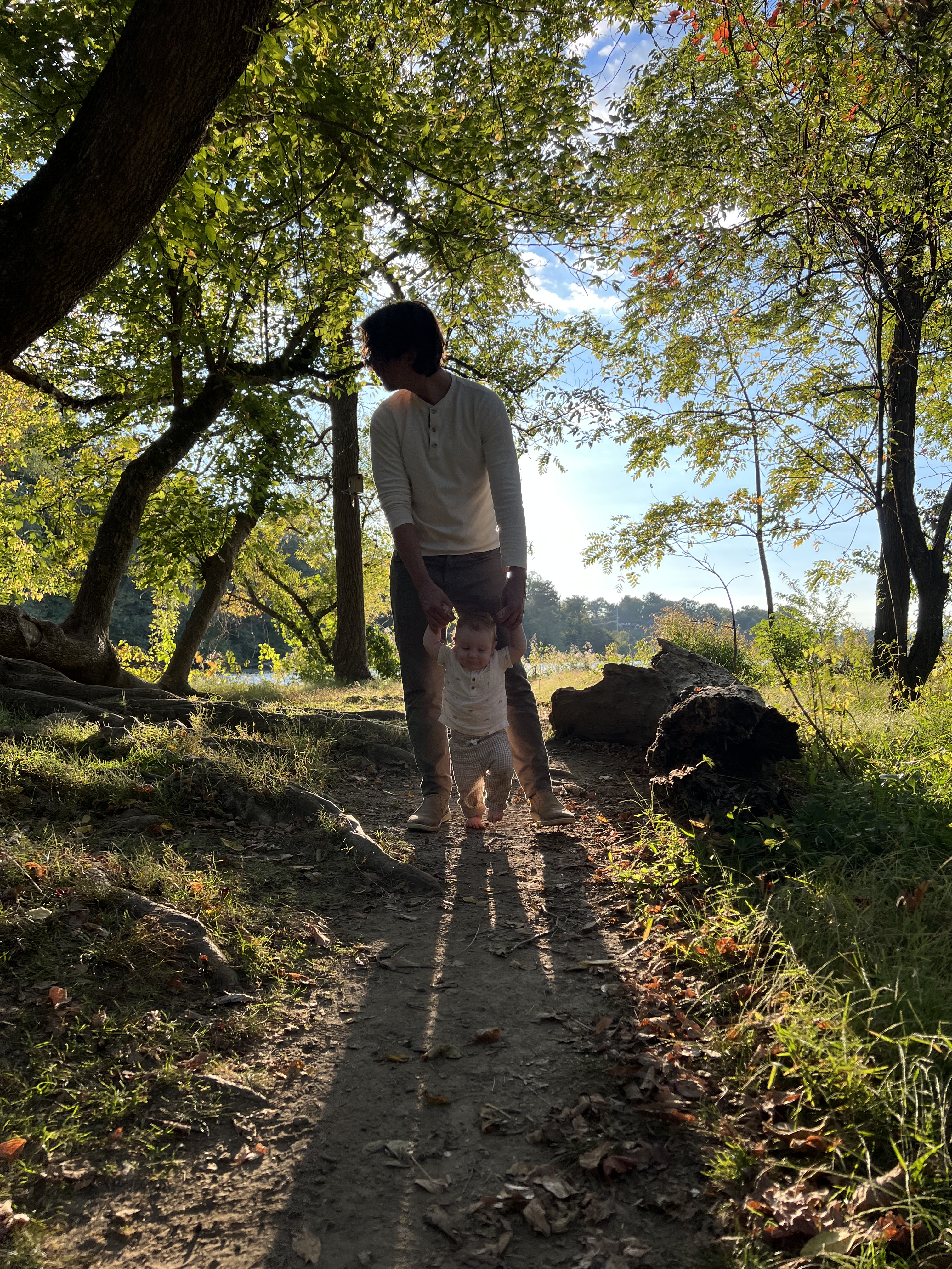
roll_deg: +0.2
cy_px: 634
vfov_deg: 67.3
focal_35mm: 26
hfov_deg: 53.1
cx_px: 476
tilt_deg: +1.8
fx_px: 953
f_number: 1.5
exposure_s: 1/1029
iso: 50
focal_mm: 5.7
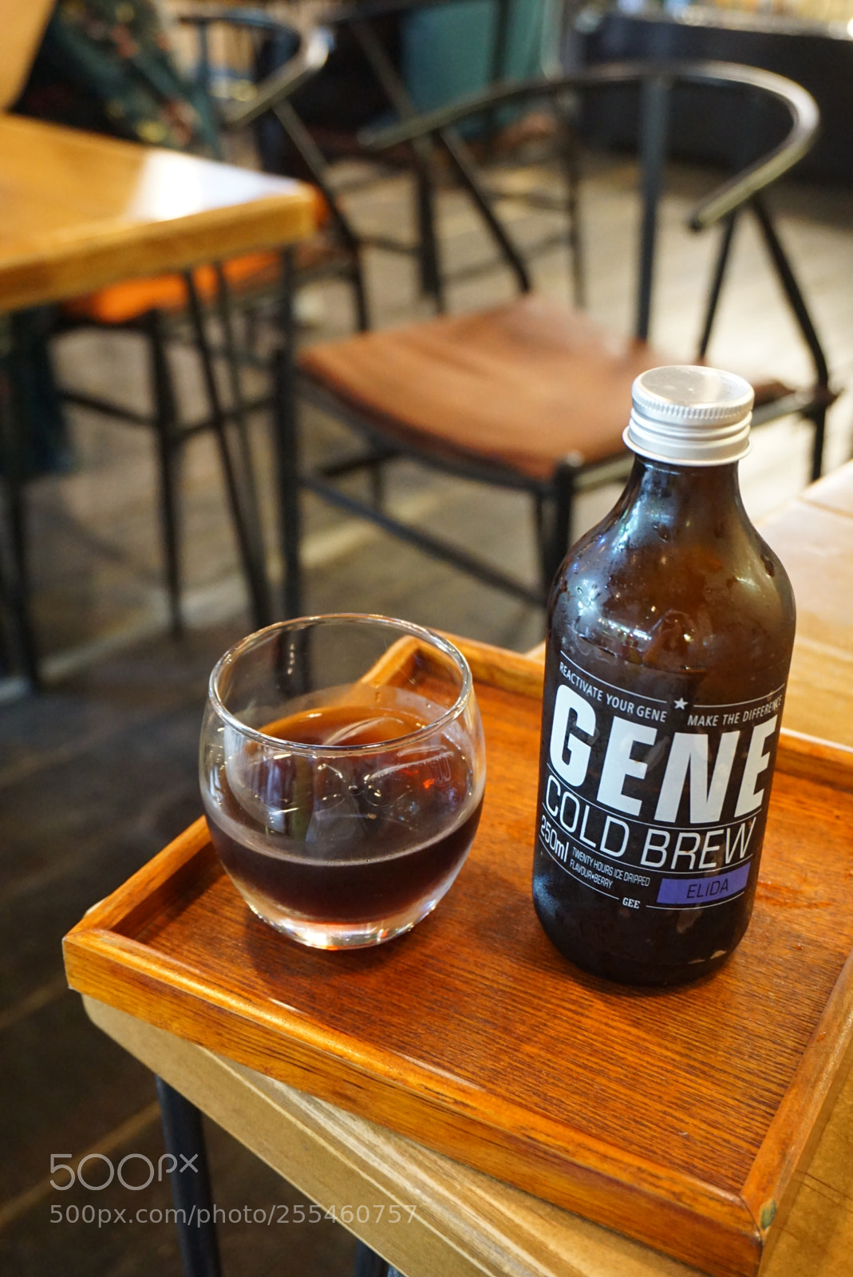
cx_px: 426
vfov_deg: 47.9
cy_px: 638
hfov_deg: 33.1
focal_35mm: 40
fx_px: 1437
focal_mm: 27
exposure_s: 1/13
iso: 3200
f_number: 4.5
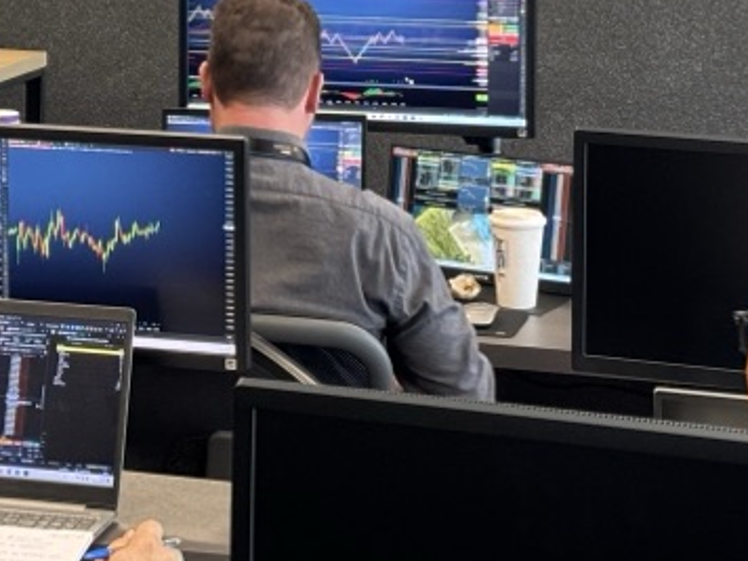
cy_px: -158
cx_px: 95
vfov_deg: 10.7
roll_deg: -0.8
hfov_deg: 14.5
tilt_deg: -3.6
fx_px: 2917
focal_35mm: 135
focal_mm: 6.76
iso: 200
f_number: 1.78
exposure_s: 1/60
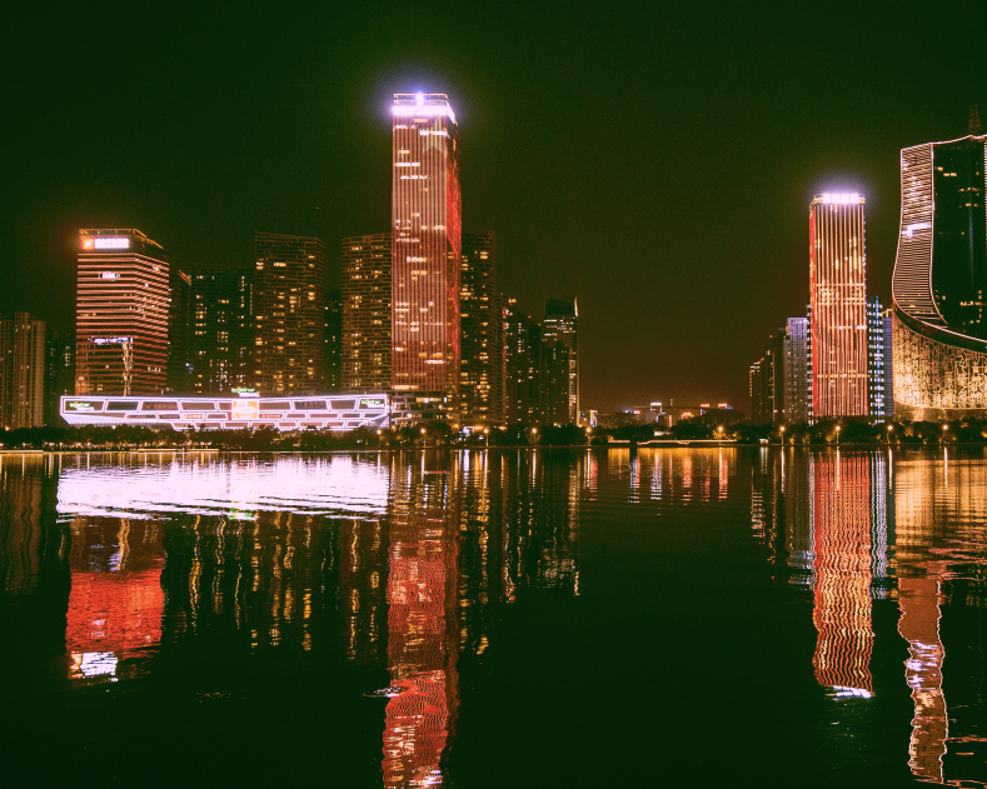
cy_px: 373
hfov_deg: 44.9
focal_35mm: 40
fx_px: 1168
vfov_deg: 37.3
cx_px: 678
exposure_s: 1/25
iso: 800
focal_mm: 28
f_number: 3.5
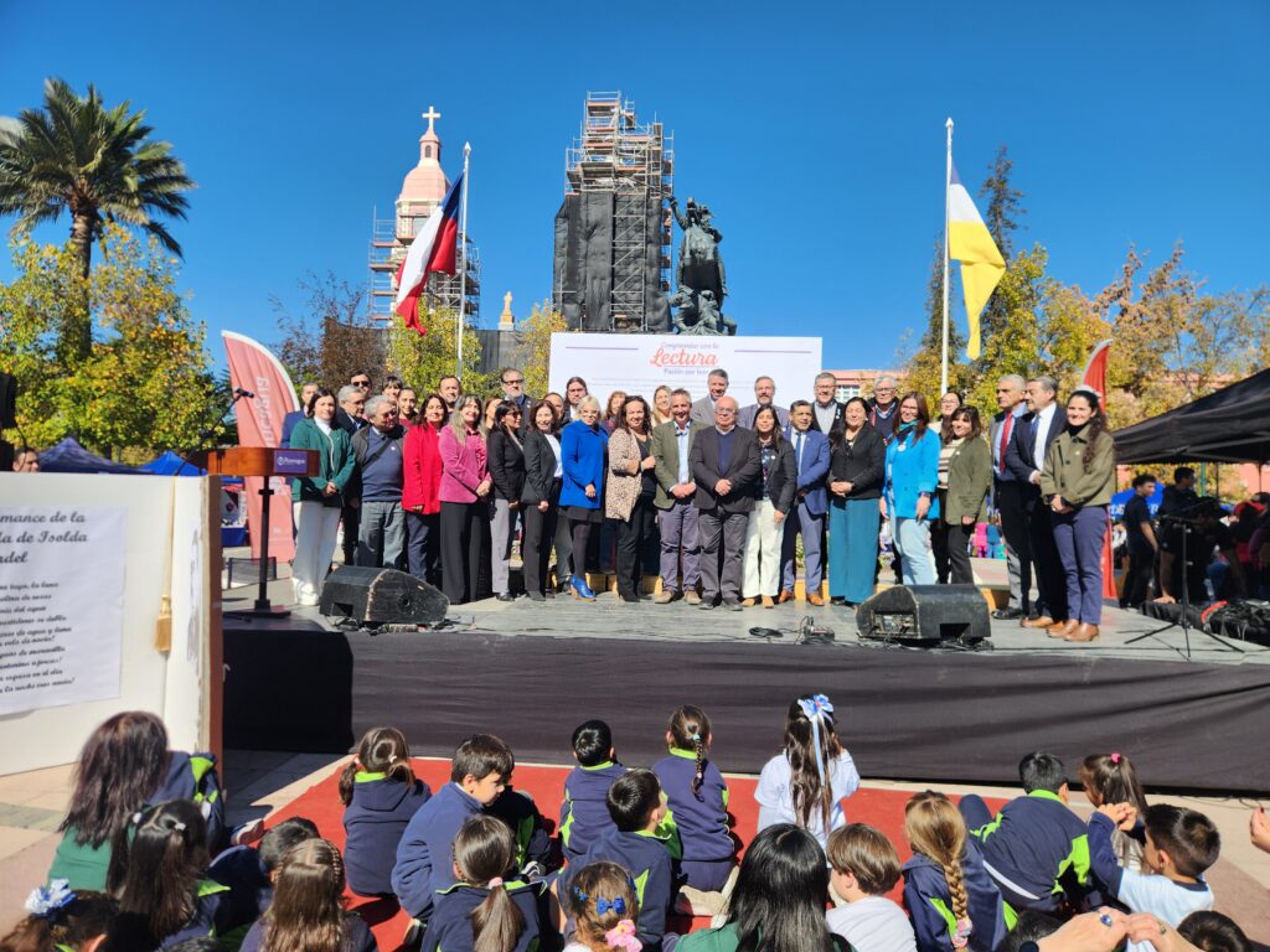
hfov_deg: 73.9
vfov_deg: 58.9
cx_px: 635
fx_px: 844
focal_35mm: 23
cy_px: 476
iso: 20
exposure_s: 1/1714
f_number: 1.8
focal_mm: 5.4
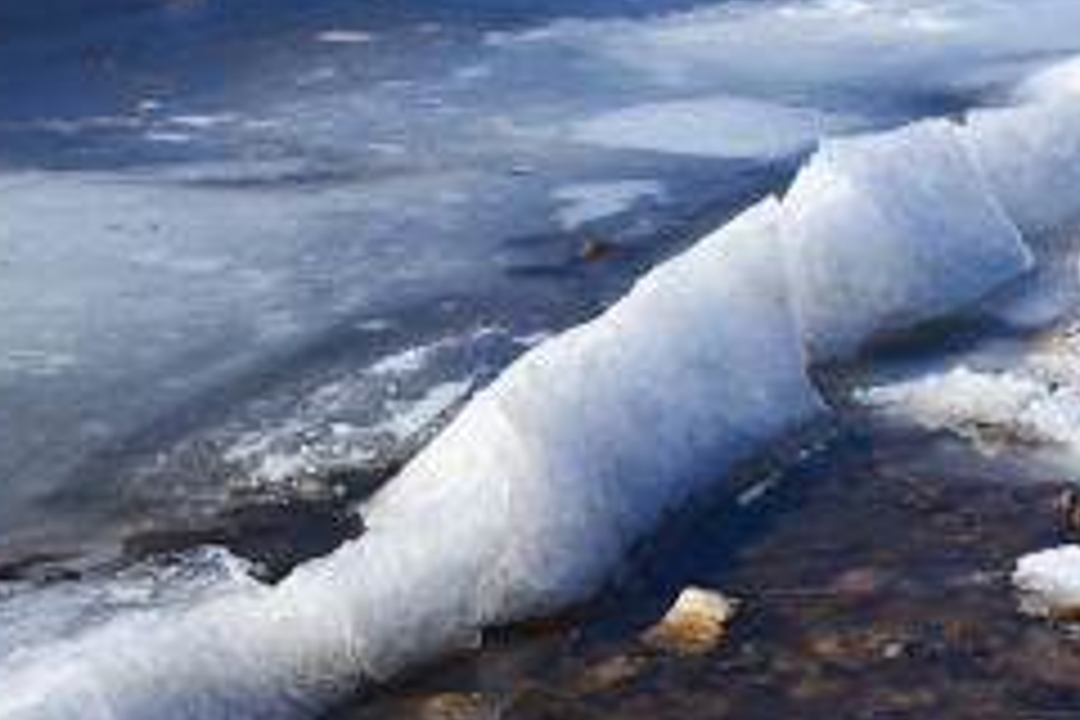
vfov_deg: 13.4
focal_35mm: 102
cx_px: 576
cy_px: 232
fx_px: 3060
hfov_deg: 20.0
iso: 100
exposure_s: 1/60
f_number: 11
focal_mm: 35
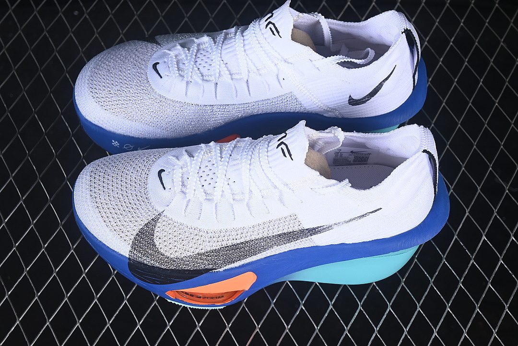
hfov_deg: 27.0
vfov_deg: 18.2
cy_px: 173
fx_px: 1079
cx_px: 259
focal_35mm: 75
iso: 160
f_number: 7.1
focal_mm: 50
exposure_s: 1/80
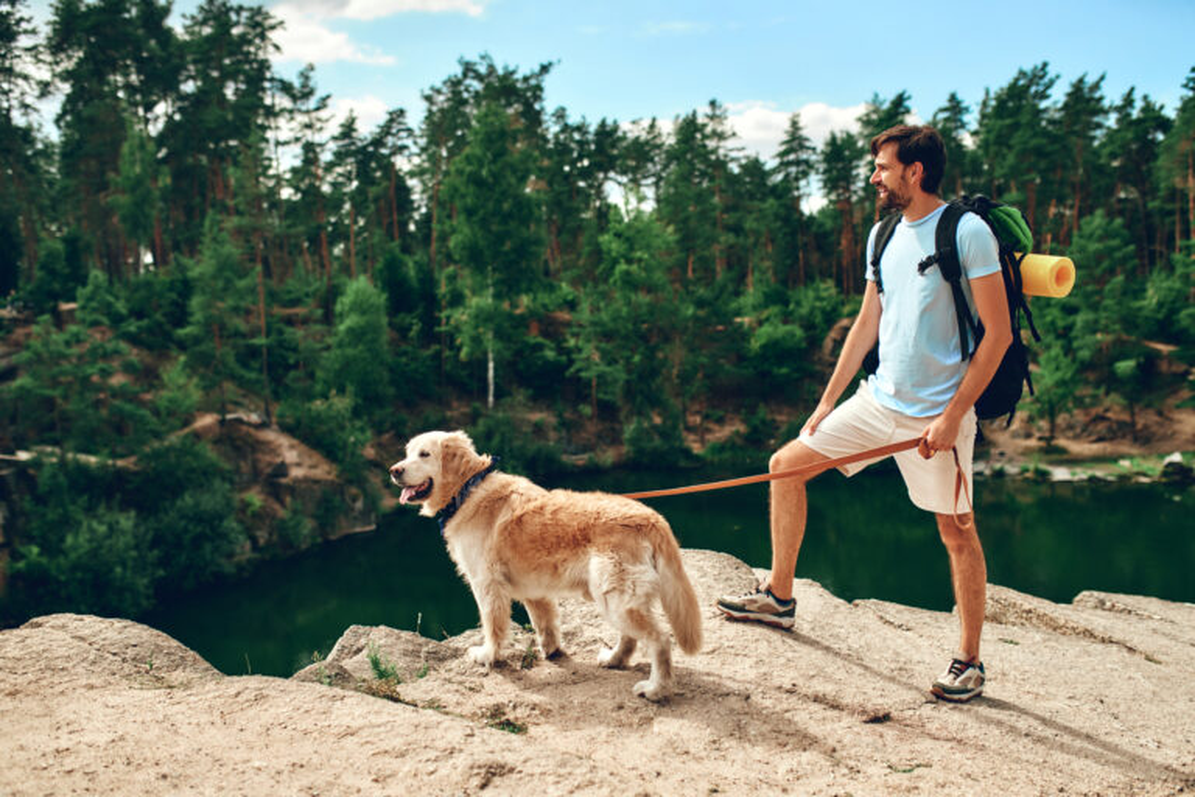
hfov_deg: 54.4
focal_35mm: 35
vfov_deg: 37.9
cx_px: 598
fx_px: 1162
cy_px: 398
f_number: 2
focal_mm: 35
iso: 400
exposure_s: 1/6400
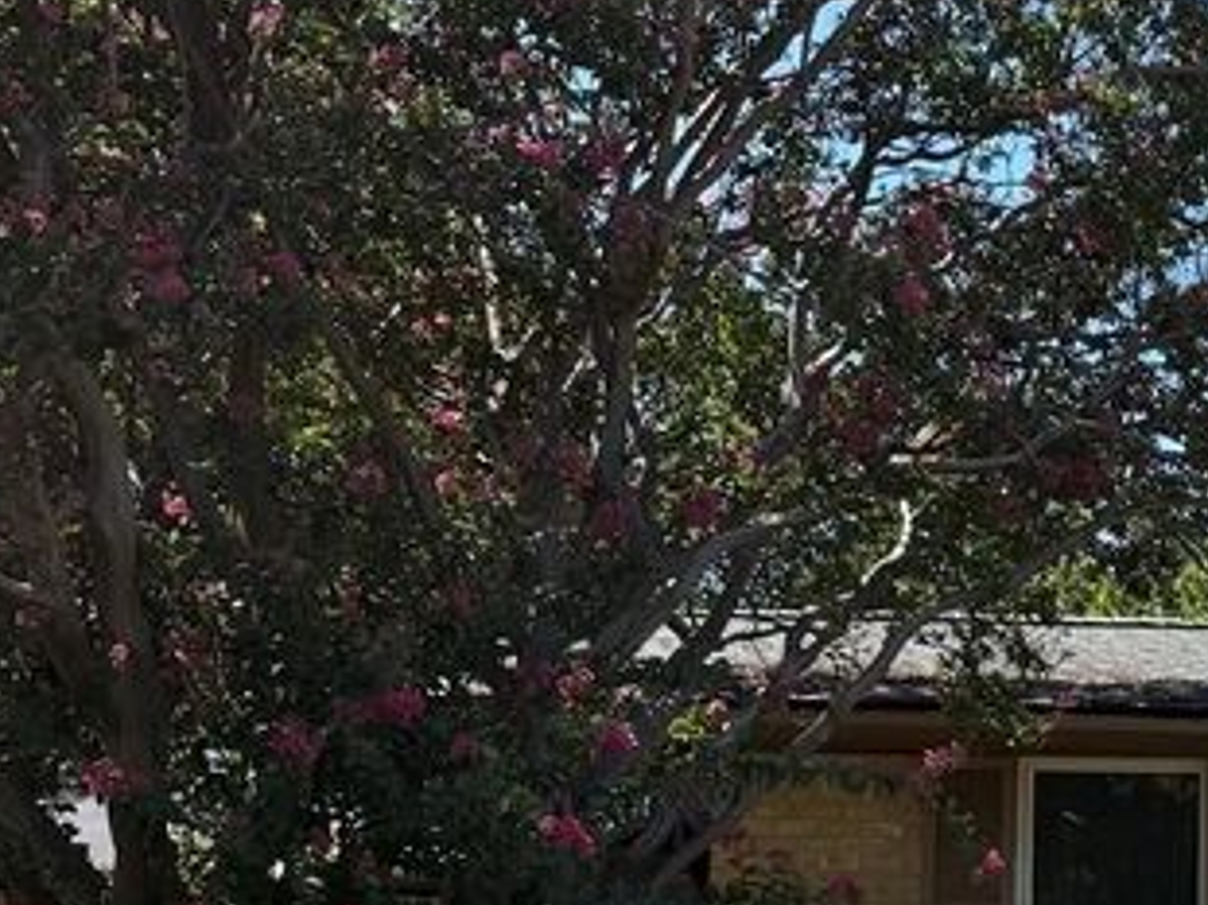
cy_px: 936
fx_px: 2756
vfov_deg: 18.1
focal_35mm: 79
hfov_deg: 20.2
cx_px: 1946
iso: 80
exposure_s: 1/2801
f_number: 1.78
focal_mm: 6.76
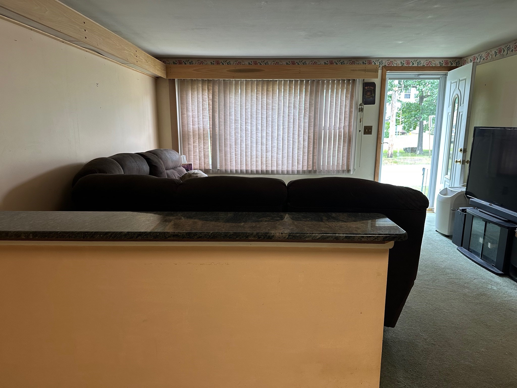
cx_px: 258
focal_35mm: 24
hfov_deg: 71.6
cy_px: 194
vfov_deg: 56.8
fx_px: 358
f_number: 1.78
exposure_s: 1/120
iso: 160
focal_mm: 6.86
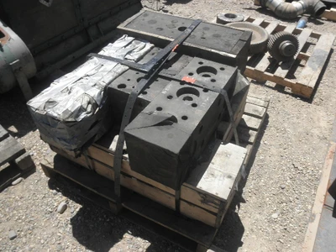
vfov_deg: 49.7
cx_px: 168
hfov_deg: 63.4
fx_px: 272
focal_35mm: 28
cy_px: 126
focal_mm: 5
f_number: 8.5
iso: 64
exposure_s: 1/100
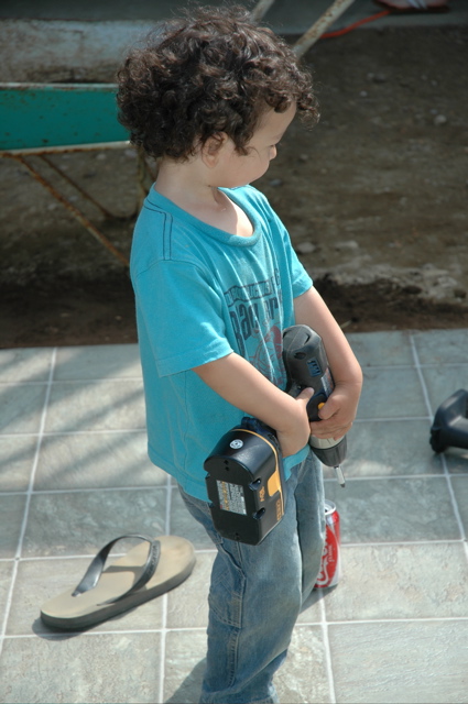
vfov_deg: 19.5
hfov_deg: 13.0
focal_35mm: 105
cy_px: 352
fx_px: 2053
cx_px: 234
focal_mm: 70
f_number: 4.5
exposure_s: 1/500
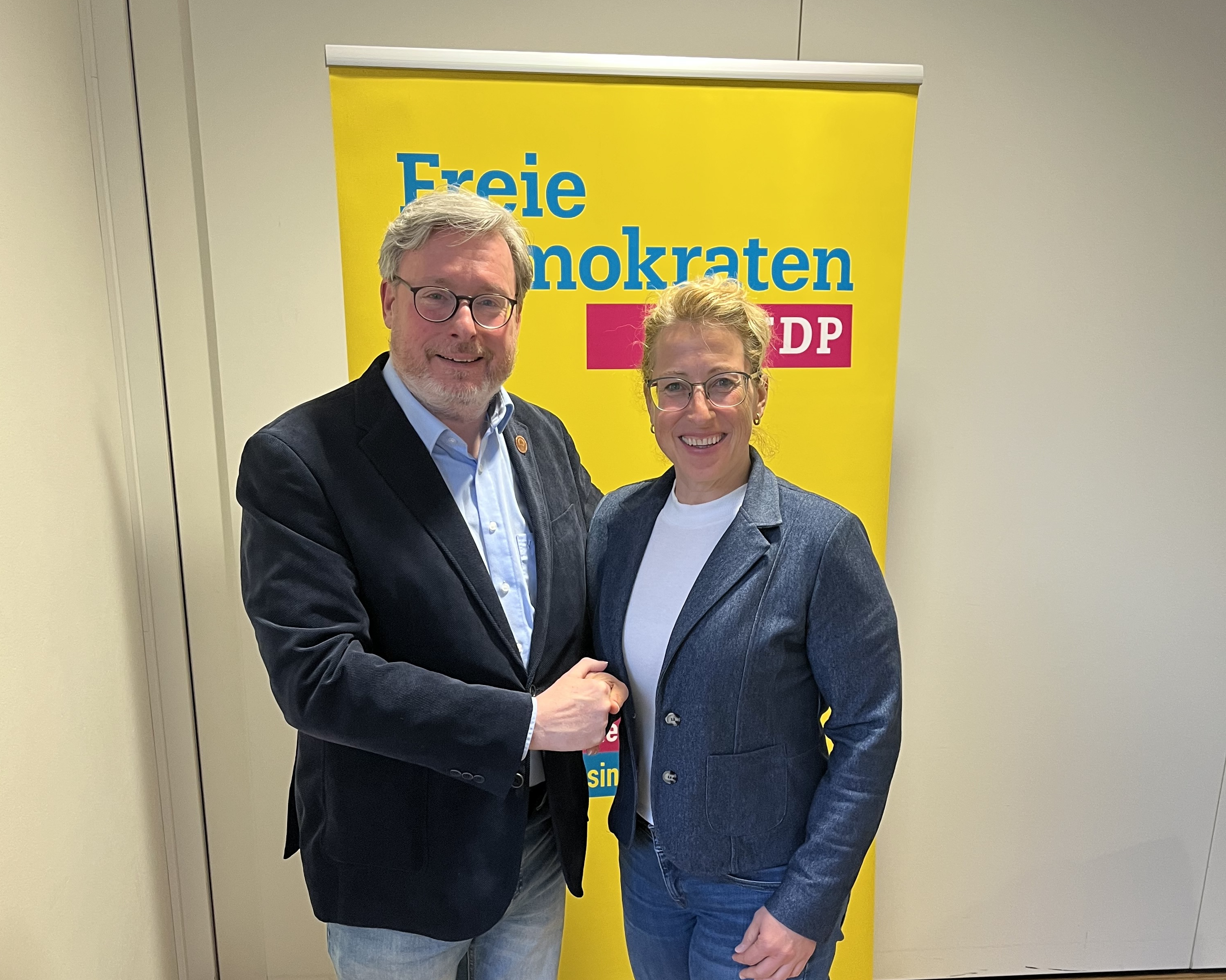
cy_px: 639
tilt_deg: -17.1
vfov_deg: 42.9
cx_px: 611
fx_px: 1234
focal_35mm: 34
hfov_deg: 52.8
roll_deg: -0.7
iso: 100
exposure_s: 1/50
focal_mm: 5.1
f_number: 1.6
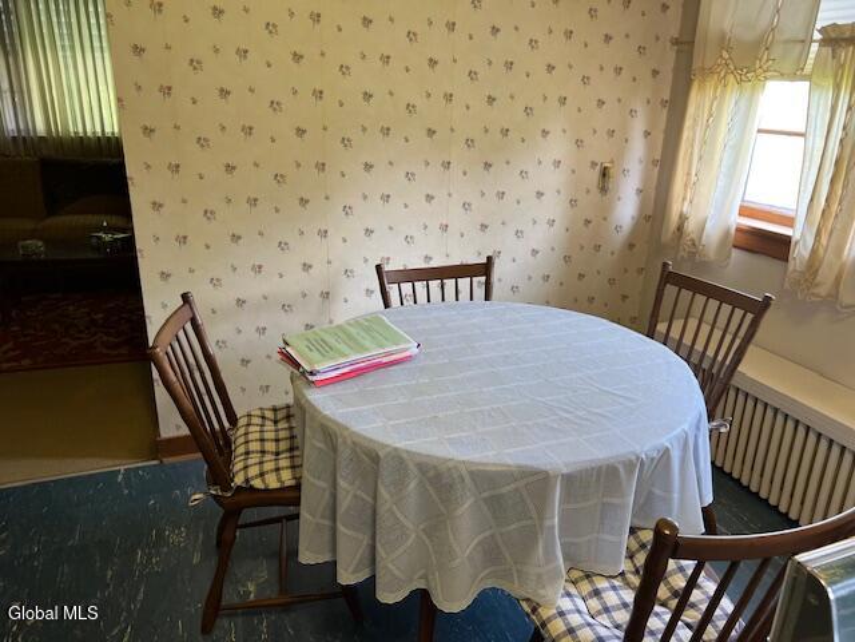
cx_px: 428
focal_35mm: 26
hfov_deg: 67.3
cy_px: 321
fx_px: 642
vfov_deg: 53.1
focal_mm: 5.7
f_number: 1.5
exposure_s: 1/60
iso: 80
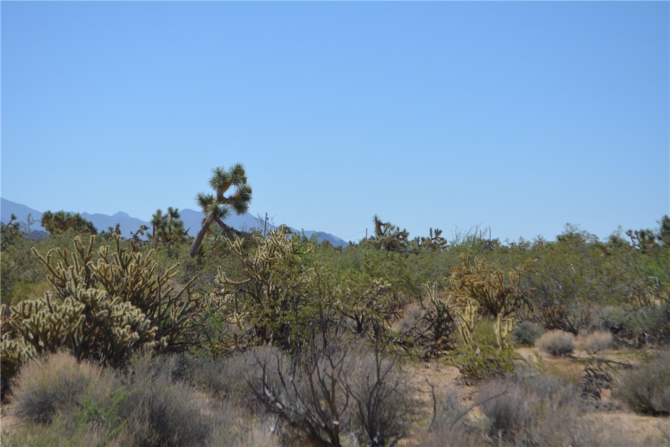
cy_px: 224
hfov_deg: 24.6
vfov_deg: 16.6
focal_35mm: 82
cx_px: 335
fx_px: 1536
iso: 400
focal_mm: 55
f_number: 7.1
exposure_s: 1/2000
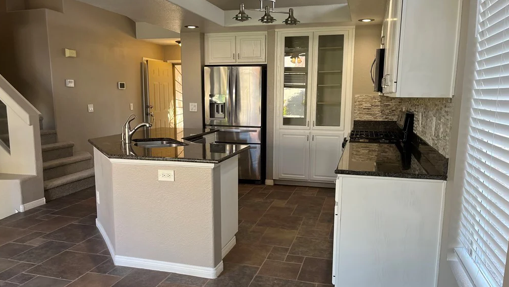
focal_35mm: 29
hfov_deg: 66.1
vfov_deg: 40.2
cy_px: 155
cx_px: 254
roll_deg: -0.9
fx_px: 391
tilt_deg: -9.5
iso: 125
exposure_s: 1/120
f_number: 1.6
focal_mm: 5.1
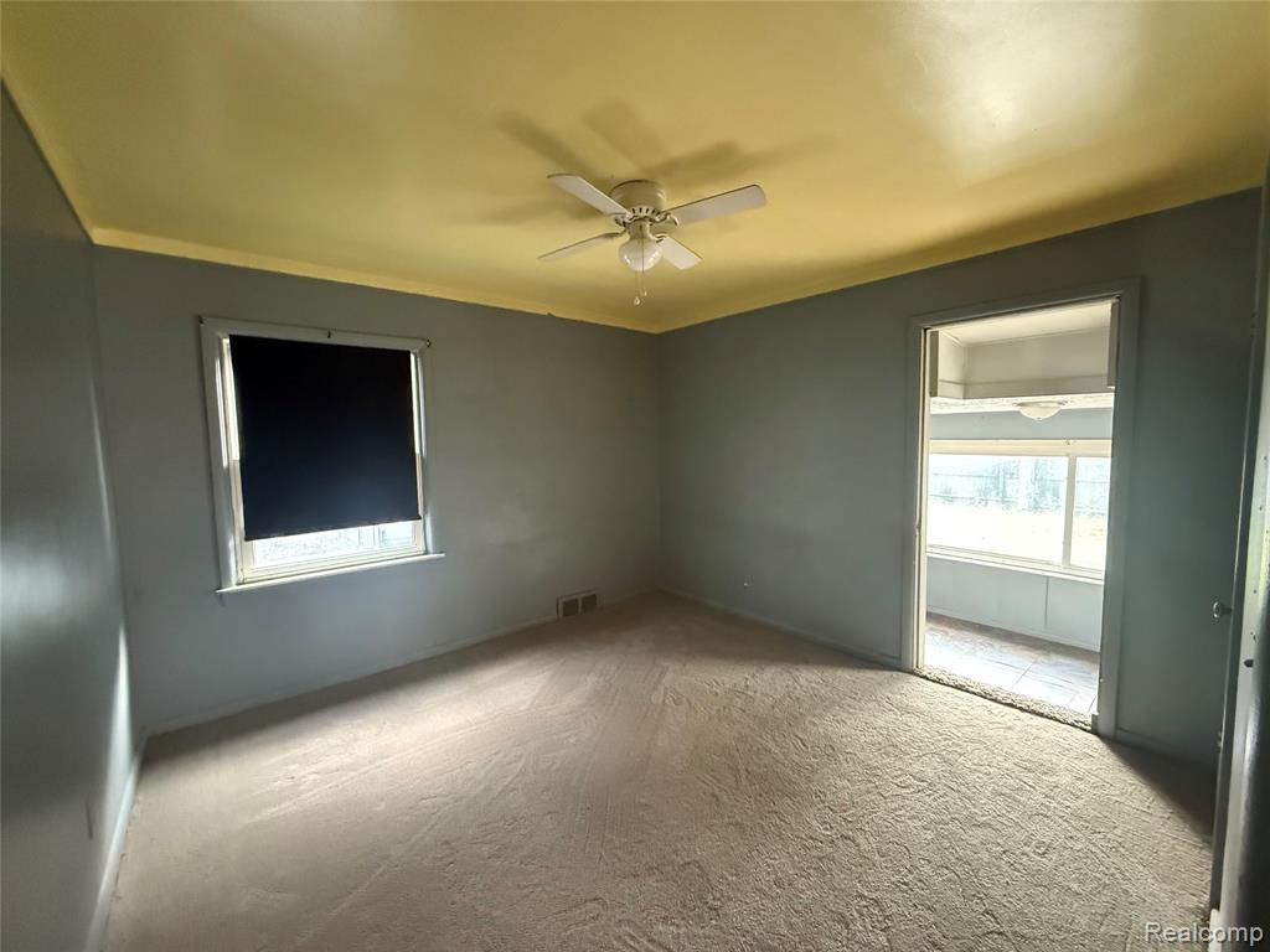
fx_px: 514
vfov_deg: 85.7
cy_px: 476
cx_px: 635
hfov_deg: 102.1
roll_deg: +0.5
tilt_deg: -4.1
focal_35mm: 14
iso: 1250
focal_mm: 2.22
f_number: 2.2
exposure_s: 1/40
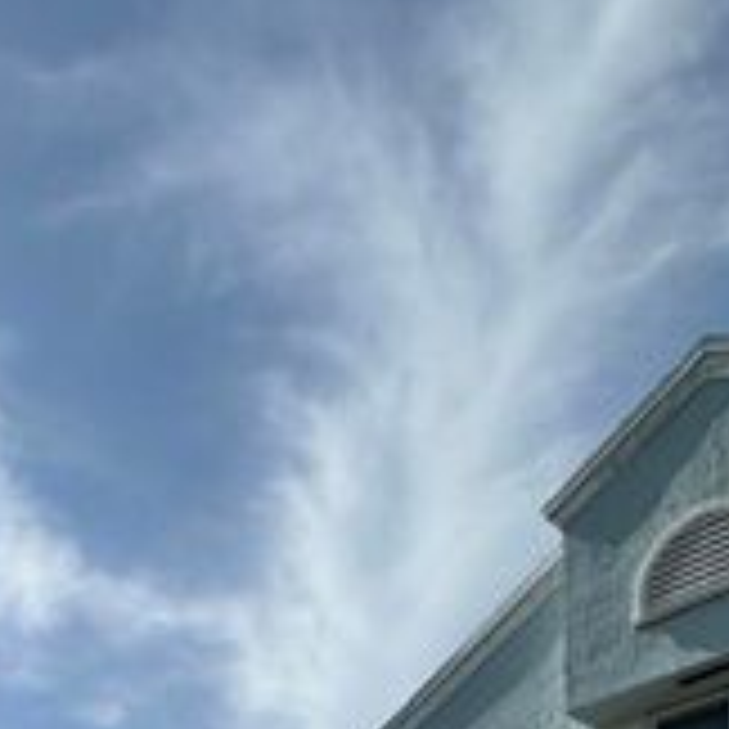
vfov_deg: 21.6
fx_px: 1215
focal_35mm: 51
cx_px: 140
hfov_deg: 32.4
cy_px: 1312
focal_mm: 2.22
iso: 50
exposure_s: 1/2681
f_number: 2.2
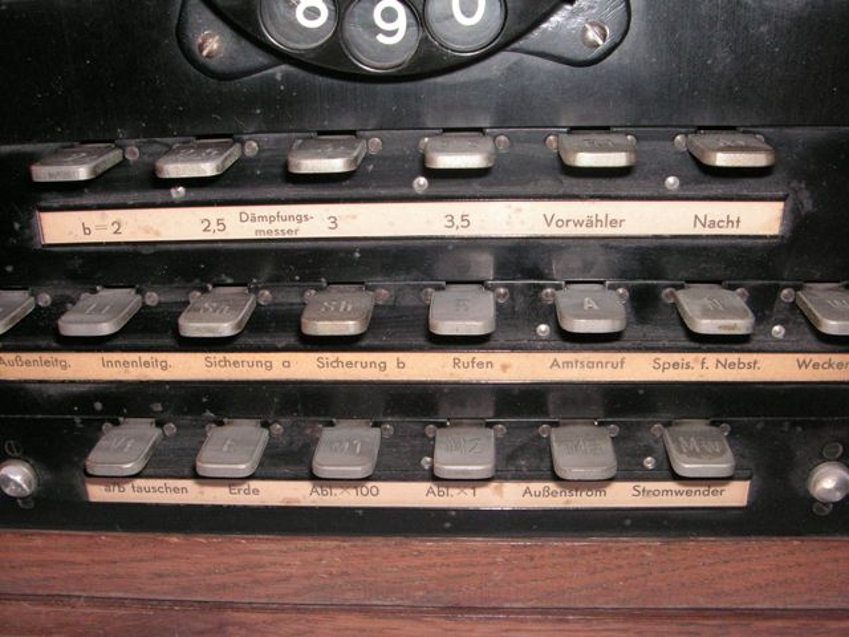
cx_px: 424
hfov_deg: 49.0
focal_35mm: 38
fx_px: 932
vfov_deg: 37.7
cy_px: 318
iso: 160
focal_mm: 6.3
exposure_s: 1/45
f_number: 6.6
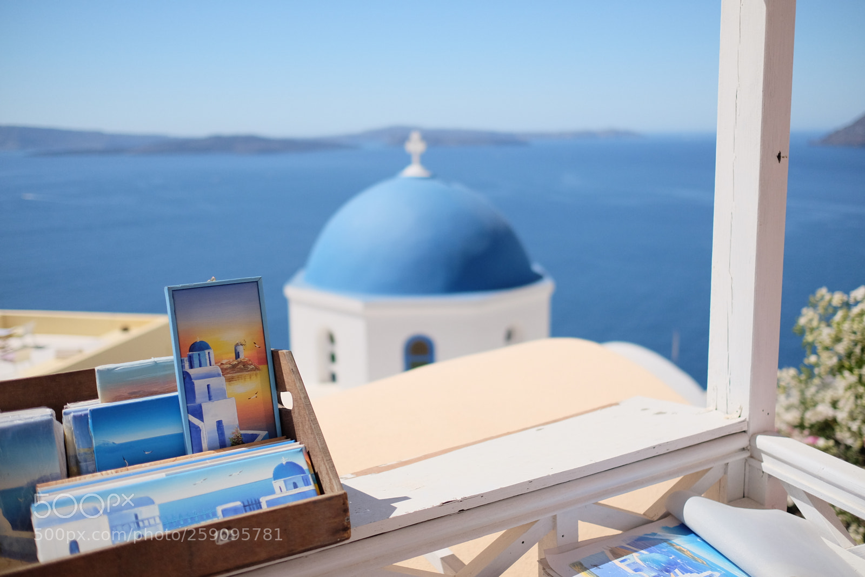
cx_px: 432
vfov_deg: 37.9
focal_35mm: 35
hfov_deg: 54.4
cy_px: 288
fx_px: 841
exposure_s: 1/8500
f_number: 1.4
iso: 800
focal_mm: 23
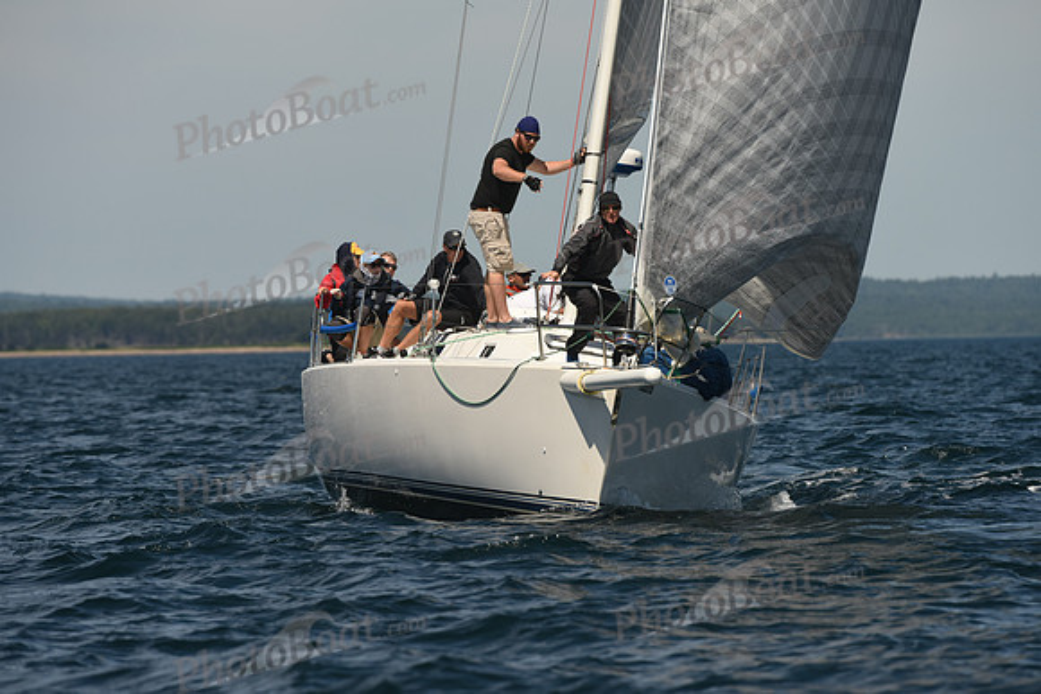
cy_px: 347
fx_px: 11569
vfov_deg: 3.4
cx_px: 520
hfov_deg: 5.2
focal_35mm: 400
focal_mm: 400
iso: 250
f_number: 7.1
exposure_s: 1/1000
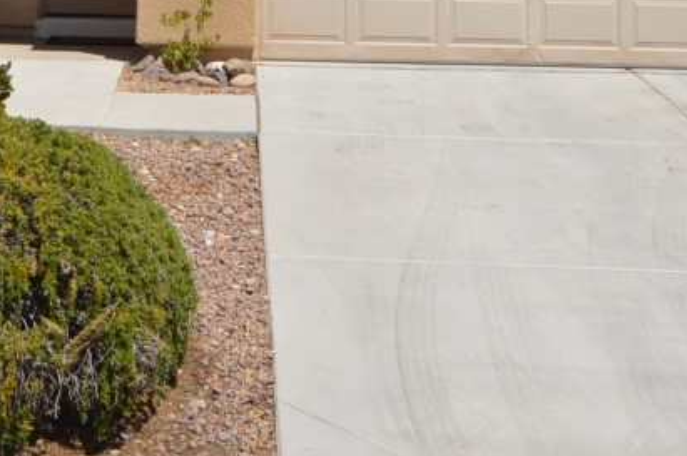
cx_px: 204
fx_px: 1582
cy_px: -259
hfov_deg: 24.3
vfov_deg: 15.0
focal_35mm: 83
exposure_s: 1/200
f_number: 11
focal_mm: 14
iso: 100
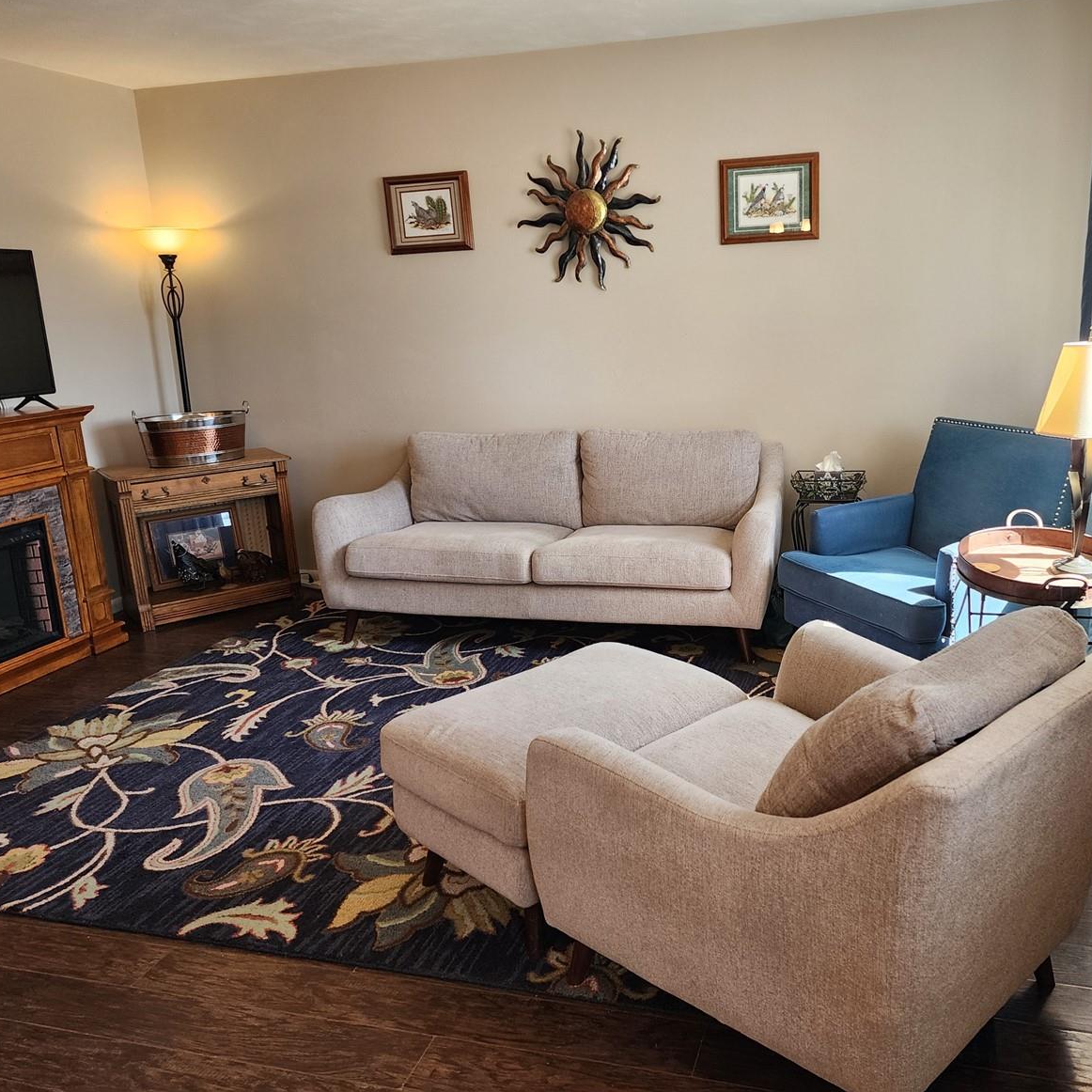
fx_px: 999
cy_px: 529
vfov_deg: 57.3
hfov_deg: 56.6
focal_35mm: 28
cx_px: 679
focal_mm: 6.4
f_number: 1.8
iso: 125
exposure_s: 1/120
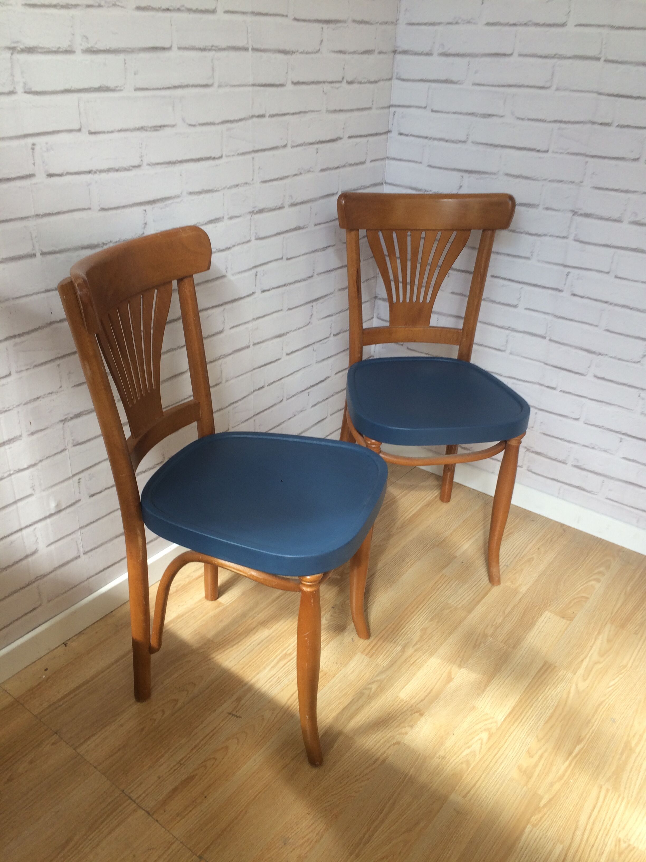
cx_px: 323
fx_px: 722
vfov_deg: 61.7
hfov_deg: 48.2
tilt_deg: -32.2
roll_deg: +2.3
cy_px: 431
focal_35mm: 29
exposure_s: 1/100
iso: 40
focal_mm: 4.15
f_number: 2.2
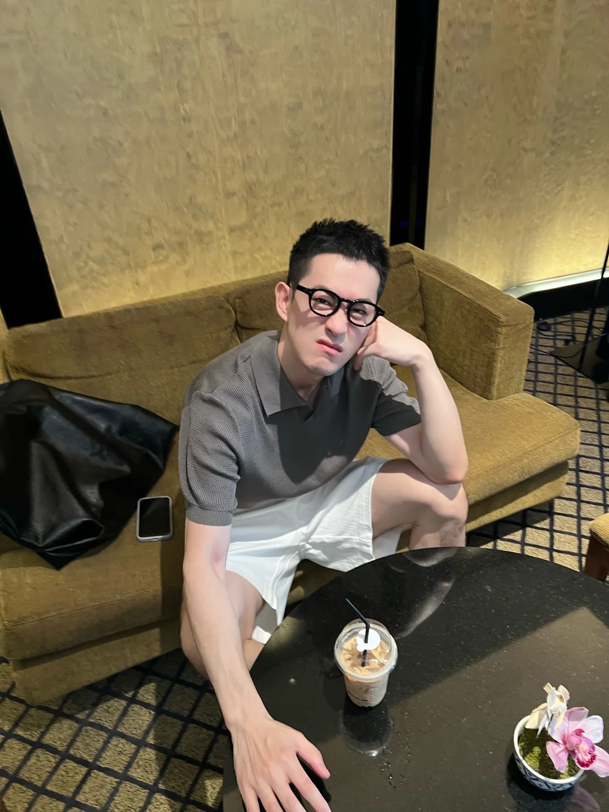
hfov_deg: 53.1
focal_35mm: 26
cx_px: 304
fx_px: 610
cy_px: 406
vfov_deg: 67.3
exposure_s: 1/57
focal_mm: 5.7
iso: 320
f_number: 1.5
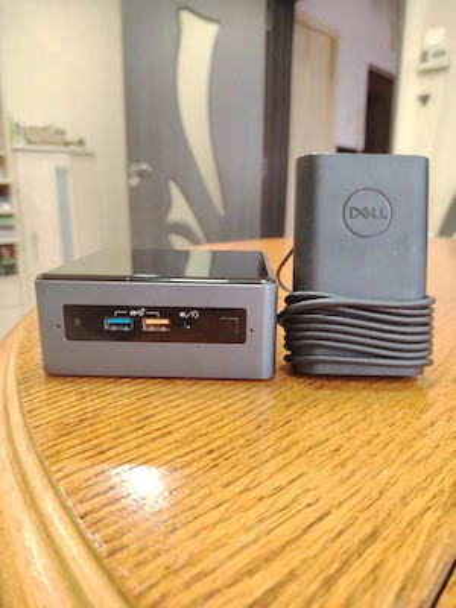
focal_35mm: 24
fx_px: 422
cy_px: 304
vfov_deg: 71.6
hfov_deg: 56.8
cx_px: 228
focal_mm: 5.25
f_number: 1.75
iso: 500
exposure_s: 1/33.3
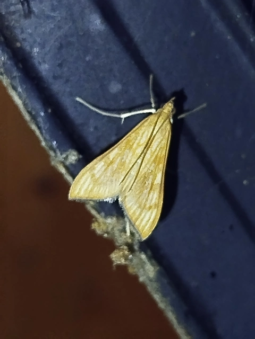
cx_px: 128
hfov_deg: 12.0
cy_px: 170
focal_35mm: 124
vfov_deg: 15.9
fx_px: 1218
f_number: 1.7
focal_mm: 5.31
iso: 200
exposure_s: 1/50
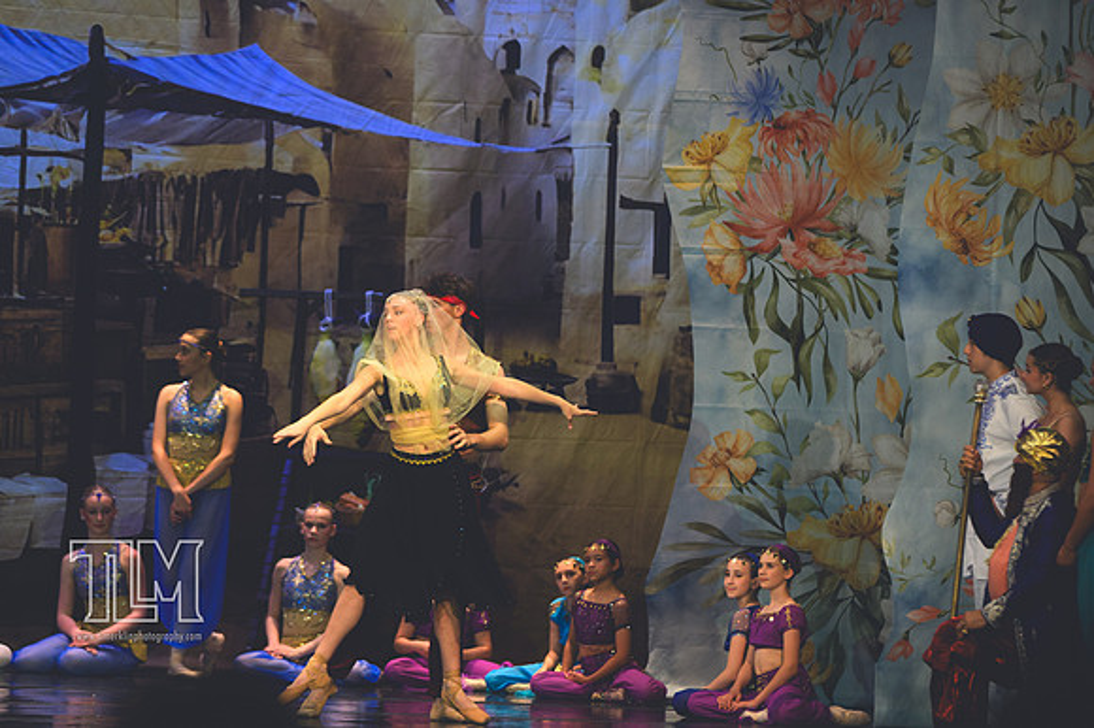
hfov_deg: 9.2
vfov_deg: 6.1
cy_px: 364
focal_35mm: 225
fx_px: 6833
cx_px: 547
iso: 1000
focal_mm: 150
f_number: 2.8
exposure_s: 1/500
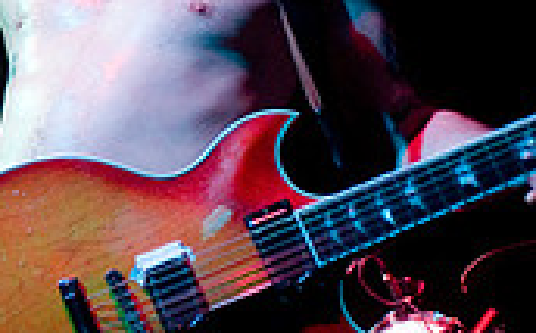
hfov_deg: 19.5
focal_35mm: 103
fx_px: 1503
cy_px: 14
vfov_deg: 12.5
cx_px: -22
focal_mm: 20
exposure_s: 1/80
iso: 1250
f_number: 2.8
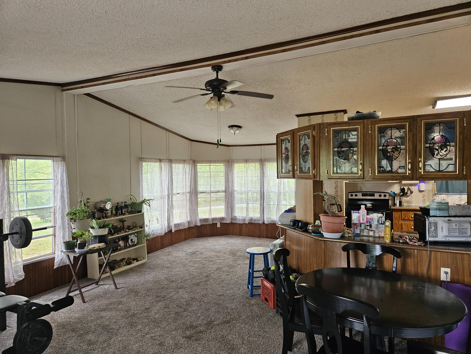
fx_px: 313
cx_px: 236
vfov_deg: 58.9
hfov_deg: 73.9
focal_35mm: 23
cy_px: 177
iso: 200
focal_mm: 5.4
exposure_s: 1/120
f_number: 1.8
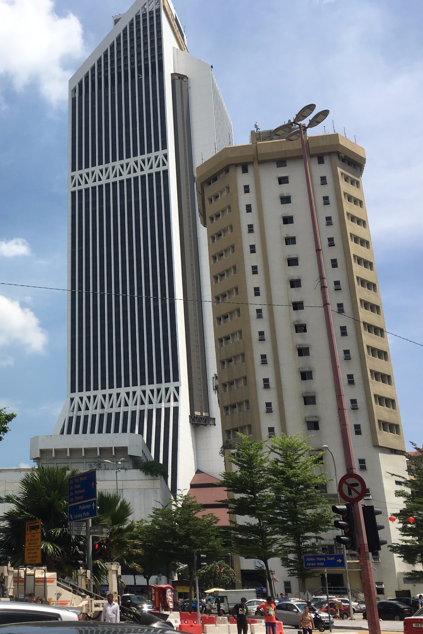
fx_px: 723
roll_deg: -0.8
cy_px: 316
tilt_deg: +21.3
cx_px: 49
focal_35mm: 41
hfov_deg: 31.2
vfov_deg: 47.4
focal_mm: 4.15
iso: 25
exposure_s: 1/2079
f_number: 2.2
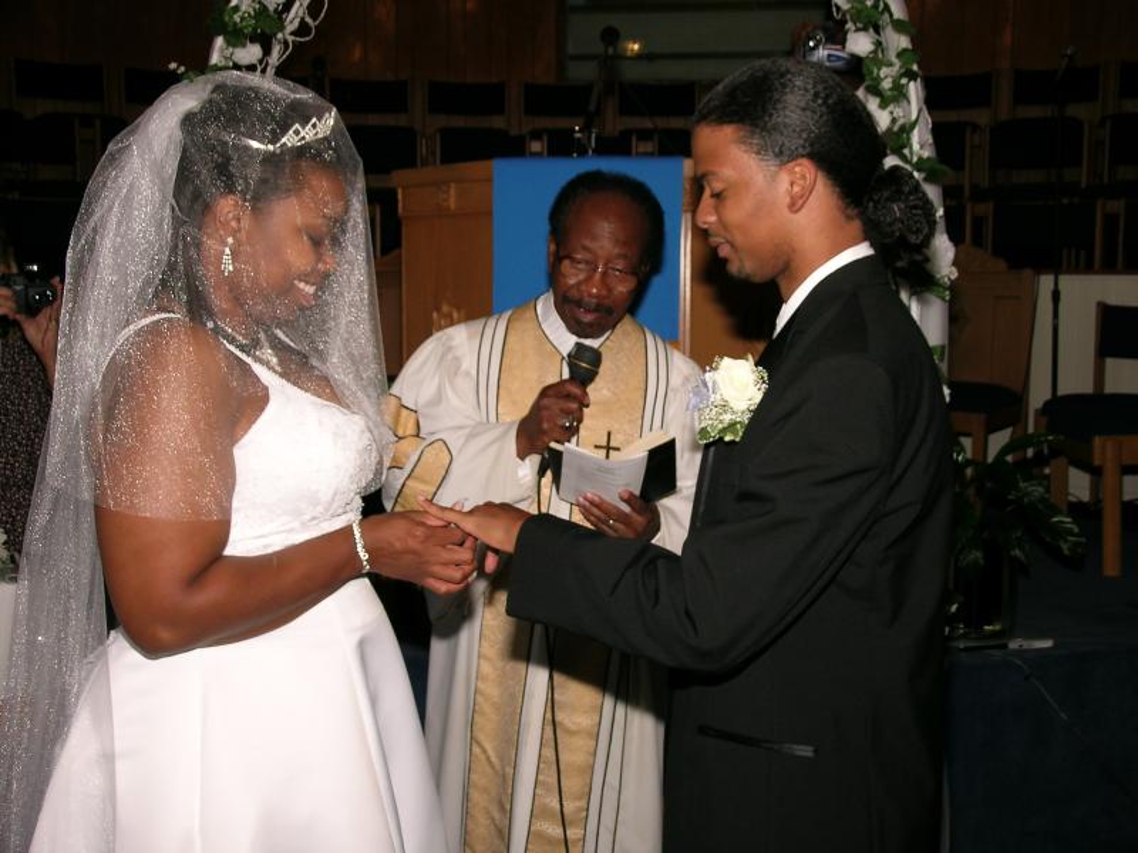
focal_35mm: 50
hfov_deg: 38.2
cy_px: 426
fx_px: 1644
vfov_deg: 29.1
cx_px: 569
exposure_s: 1/60.1
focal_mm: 10.3
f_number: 4.3
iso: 50
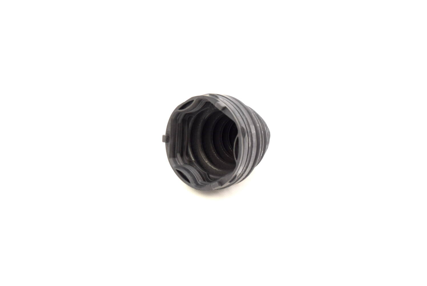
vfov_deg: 29.9
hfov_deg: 43.6
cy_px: 143
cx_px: 214
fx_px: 534
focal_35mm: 45
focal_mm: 30
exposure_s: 1/100
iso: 400
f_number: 5
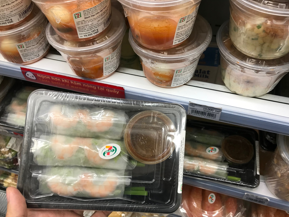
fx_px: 250
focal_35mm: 30
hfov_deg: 59.9
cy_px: 115
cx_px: 150
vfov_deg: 46.8
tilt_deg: -54.0
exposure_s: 1/50
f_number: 1.8
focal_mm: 3.99
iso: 25
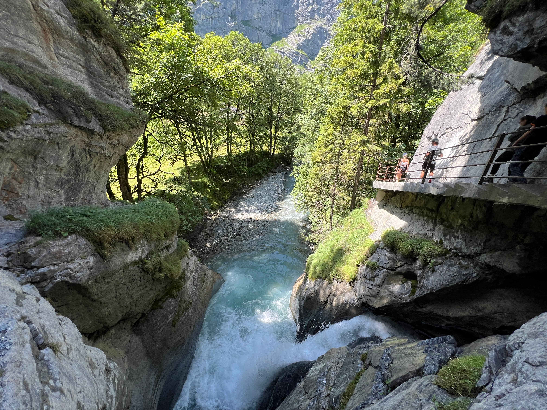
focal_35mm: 13
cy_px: 205
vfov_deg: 89.9
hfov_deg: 106.2
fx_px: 205
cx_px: 274
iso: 32
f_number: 1.8
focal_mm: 1.6
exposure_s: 1/276
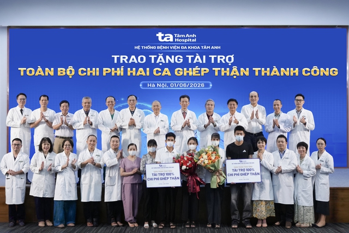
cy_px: 116
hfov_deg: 45.4
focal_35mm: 43
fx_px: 417
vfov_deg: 31.2
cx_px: 174
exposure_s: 1/200
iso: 2000
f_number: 7.1
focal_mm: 29
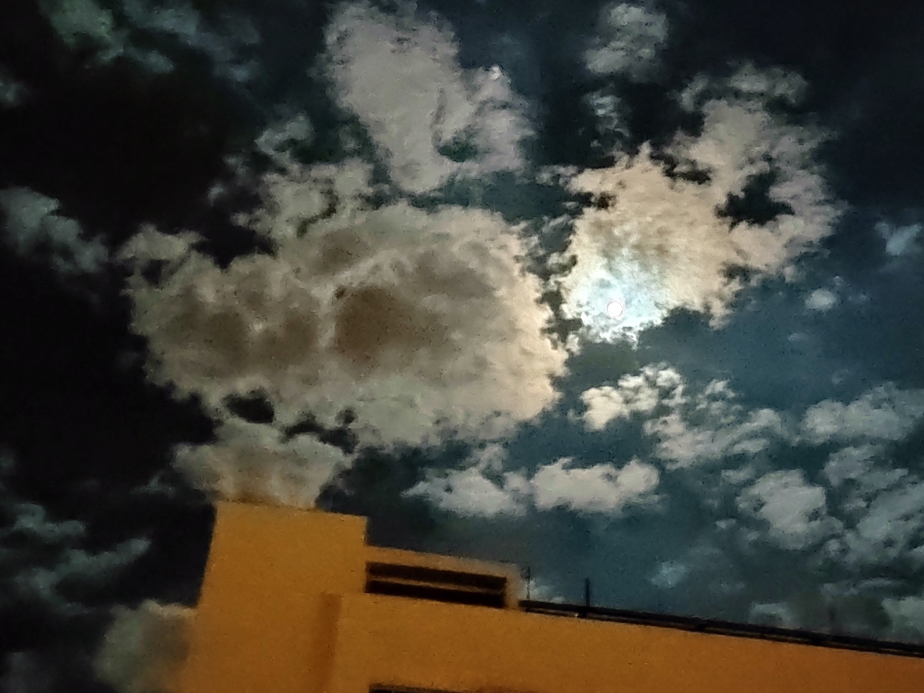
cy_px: 162
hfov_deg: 38.8
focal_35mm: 49
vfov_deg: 29.2
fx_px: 1308
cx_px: 521
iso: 6400
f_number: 1.9
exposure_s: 1/10
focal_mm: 5.52
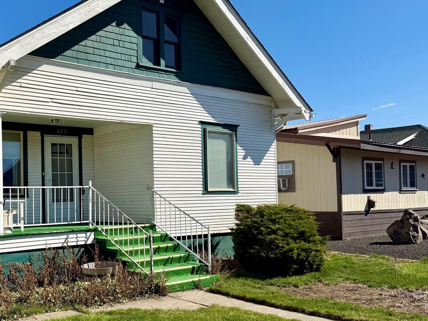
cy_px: 184
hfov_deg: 44.7
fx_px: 495
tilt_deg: +1.4
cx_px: 92
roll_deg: +0.9
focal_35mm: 40
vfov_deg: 35.9
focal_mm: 6.76
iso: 80
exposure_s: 1/5714
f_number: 1.78
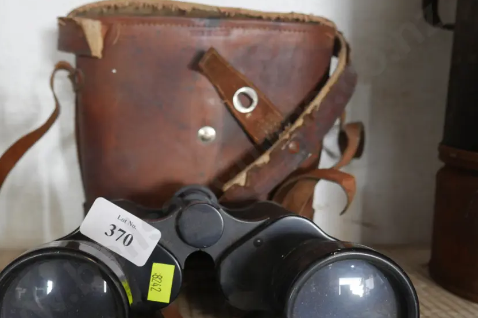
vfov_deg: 32.5
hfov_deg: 47.3
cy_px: 190
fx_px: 544
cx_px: 203
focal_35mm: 41
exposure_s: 1/60
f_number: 3.6
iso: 1250
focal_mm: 16
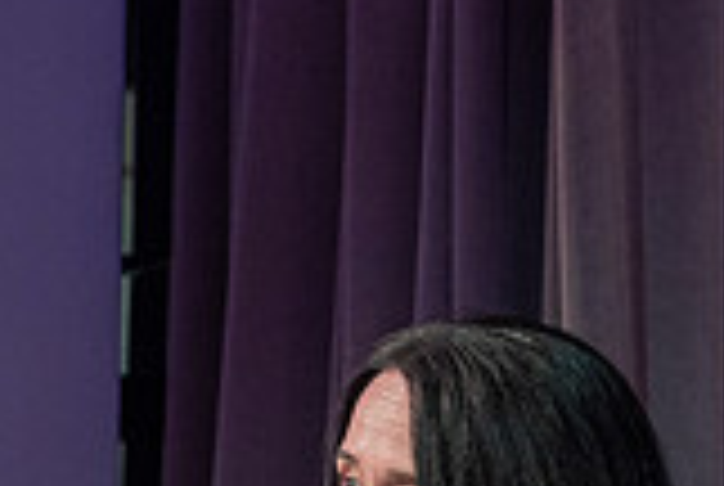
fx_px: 19423
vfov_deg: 1.4
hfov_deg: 2.1
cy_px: 506
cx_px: 609
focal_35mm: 964
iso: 2000
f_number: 3.2
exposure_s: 1/160
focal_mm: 200
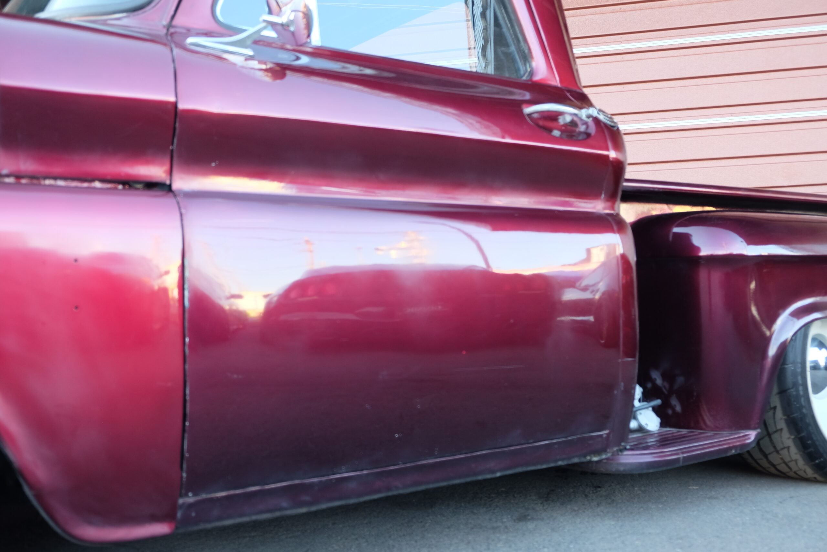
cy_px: 276
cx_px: 414
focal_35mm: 38
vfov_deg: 35.1
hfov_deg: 50.7
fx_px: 873
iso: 400
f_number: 3.2
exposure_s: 1/58
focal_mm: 25.4
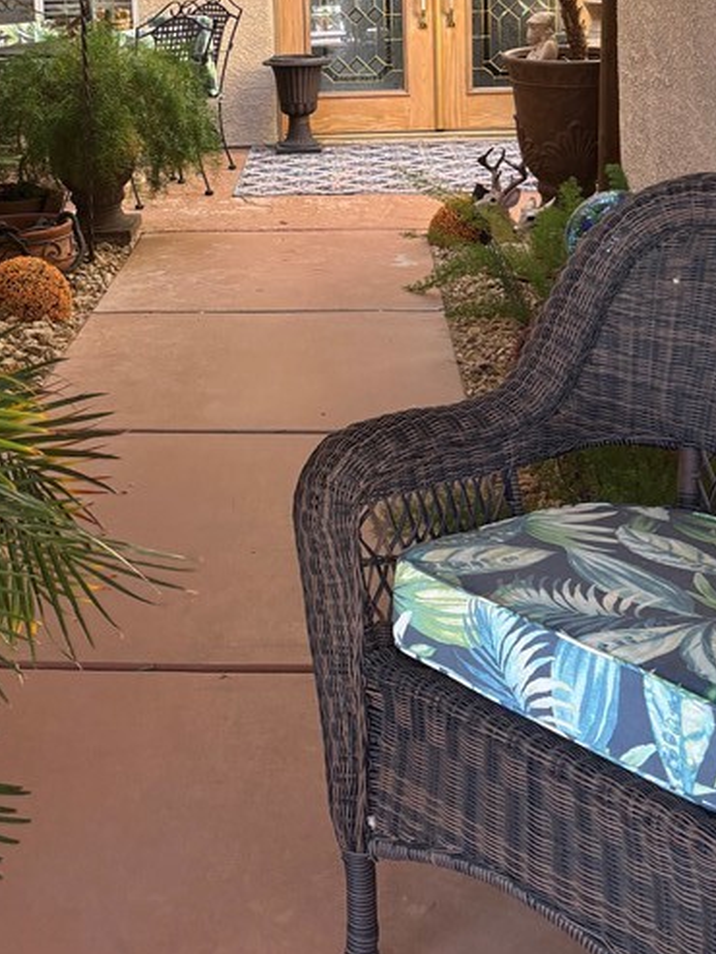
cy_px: 110
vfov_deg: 33.8
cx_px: 147
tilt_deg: -5.3
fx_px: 1489
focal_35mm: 54
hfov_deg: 26.6
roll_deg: +0.6
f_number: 1.6
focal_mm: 5.96
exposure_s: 1/146
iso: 40
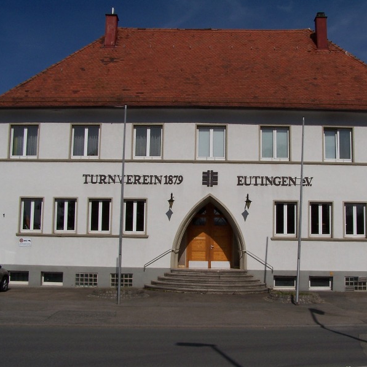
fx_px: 540
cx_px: 222
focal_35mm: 45
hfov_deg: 37.4
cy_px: 183
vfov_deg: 37.6
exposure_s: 1/1500
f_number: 5.6
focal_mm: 6.3
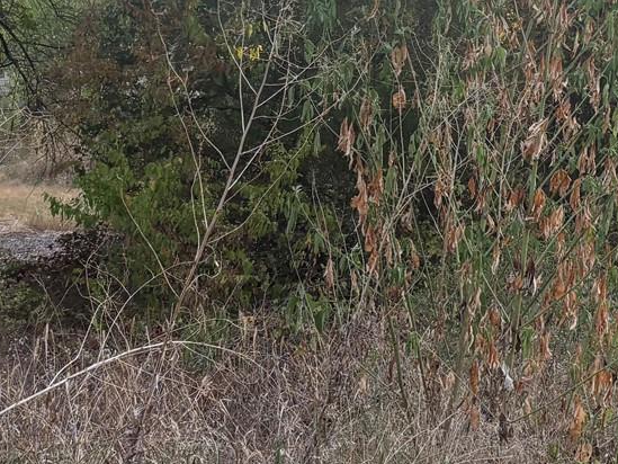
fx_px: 1732
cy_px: 89
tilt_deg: -1.7
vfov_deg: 15.2
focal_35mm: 97
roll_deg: -0.6
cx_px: 522
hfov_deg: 19.9
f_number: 1.6
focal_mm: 5.96
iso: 50
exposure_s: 1/231
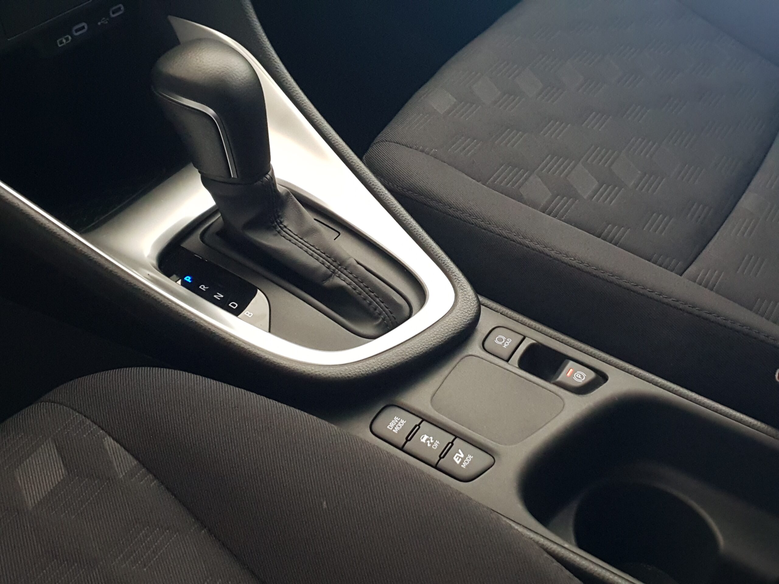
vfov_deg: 53.1
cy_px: 292
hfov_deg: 67.3
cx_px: 390
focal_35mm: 26
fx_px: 585
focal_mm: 4.3
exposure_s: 1/50
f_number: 2.4
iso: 400
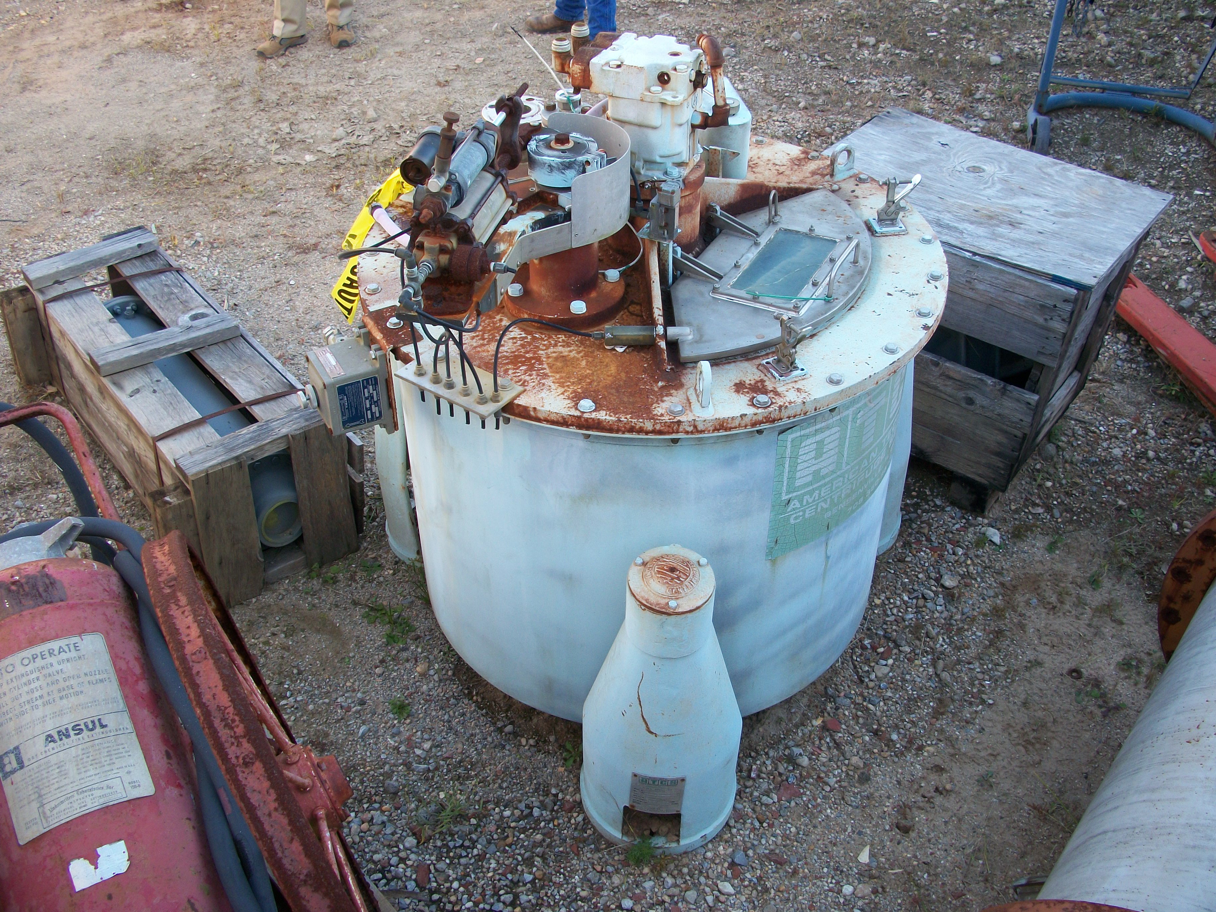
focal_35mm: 35
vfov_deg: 40.7
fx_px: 1229
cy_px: 456
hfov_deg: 52.6
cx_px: 608
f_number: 3.1
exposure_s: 1/60
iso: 80
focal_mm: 6.3
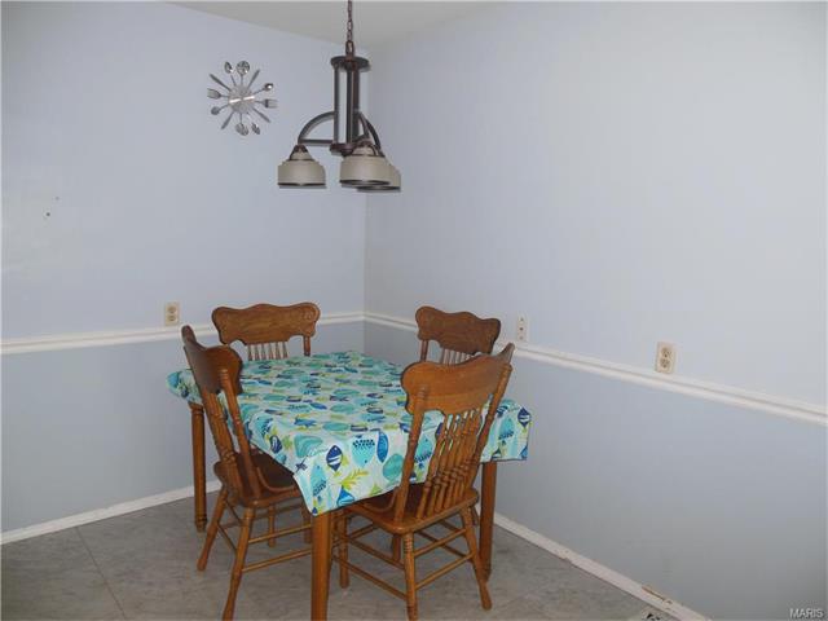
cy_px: 310
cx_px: 414
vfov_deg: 54.9
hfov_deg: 69.4
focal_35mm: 25
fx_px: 598
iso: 200
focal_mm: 4.5
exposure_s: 1/25
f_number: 3.2
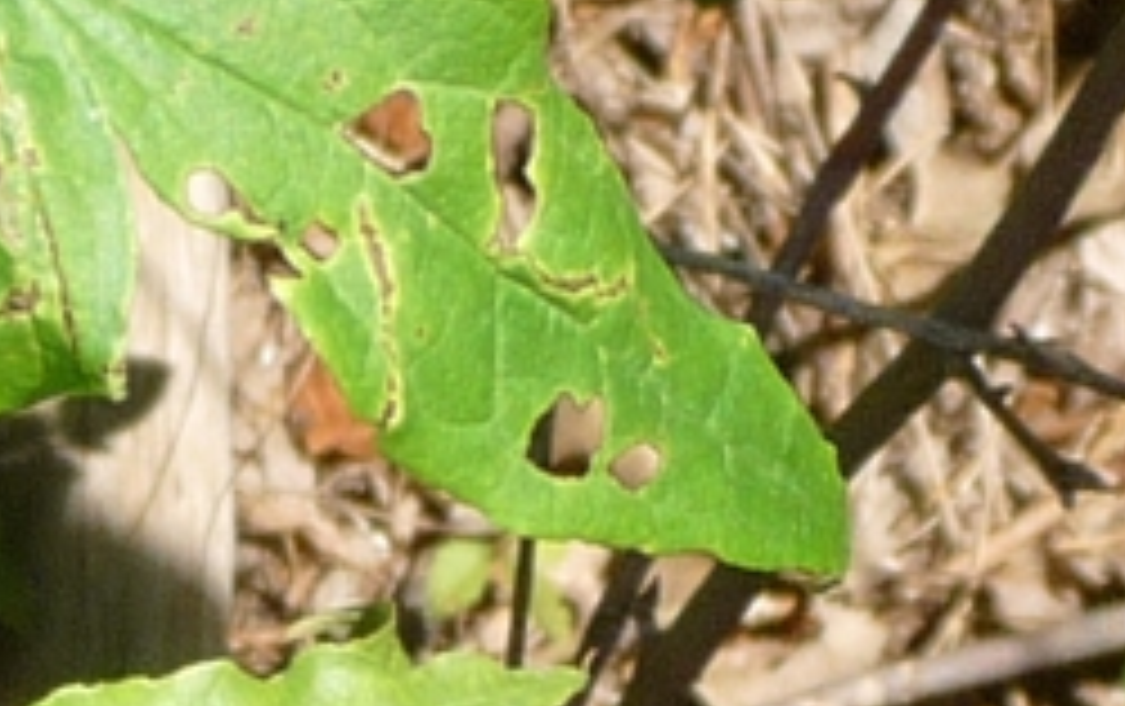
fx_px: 7583
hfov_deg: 8.3
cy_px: 508
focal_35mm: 247
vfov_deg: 5.3
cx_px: -666
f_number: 3.6
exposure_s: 1/640
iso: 100
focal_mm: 5.6
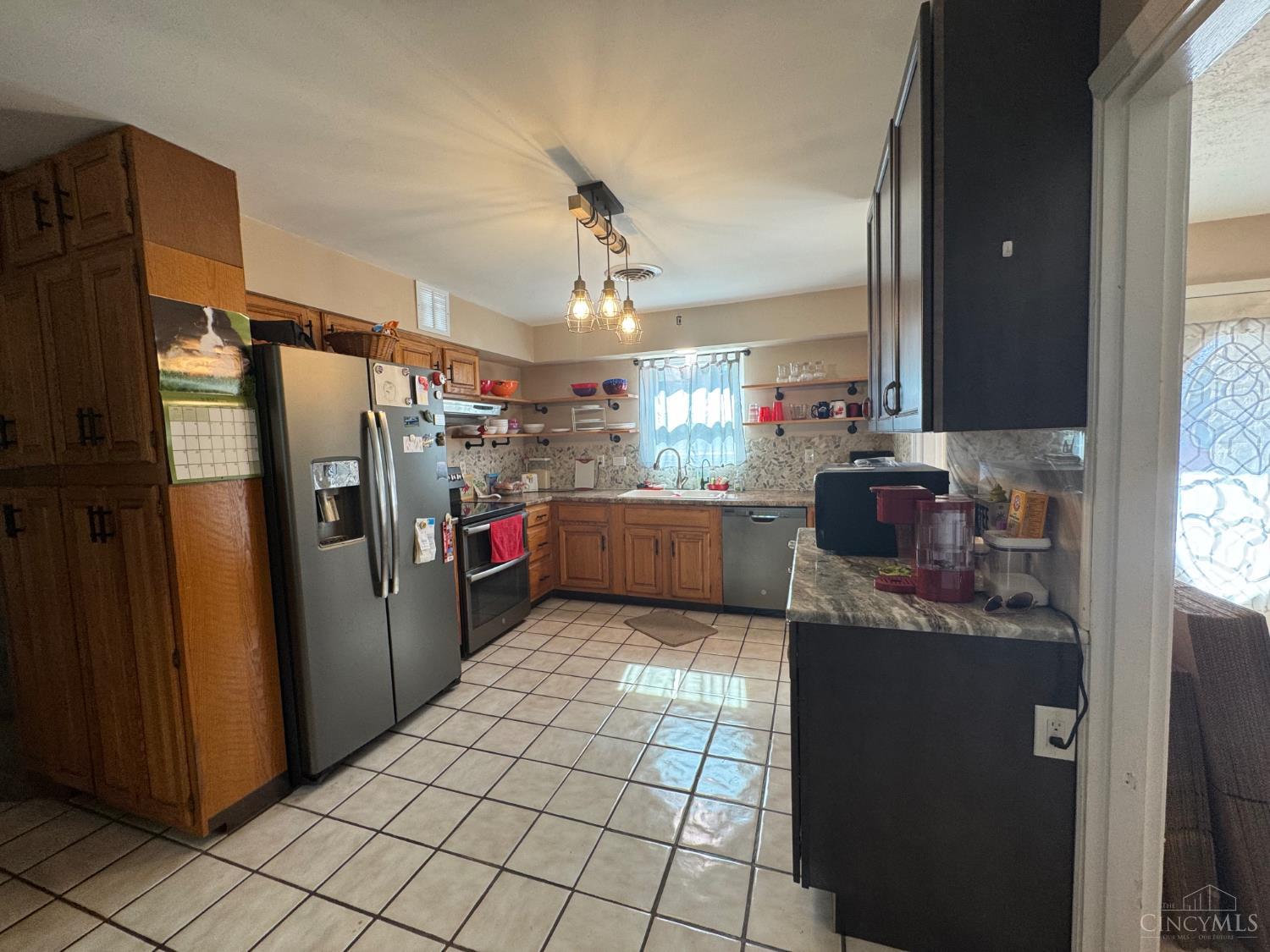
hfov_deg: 102.1
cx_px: 635
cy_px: 476
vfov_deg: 85.7
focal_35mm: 14
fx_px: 514
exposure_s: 1/120
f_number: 2.2
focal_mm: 2.22
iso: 125
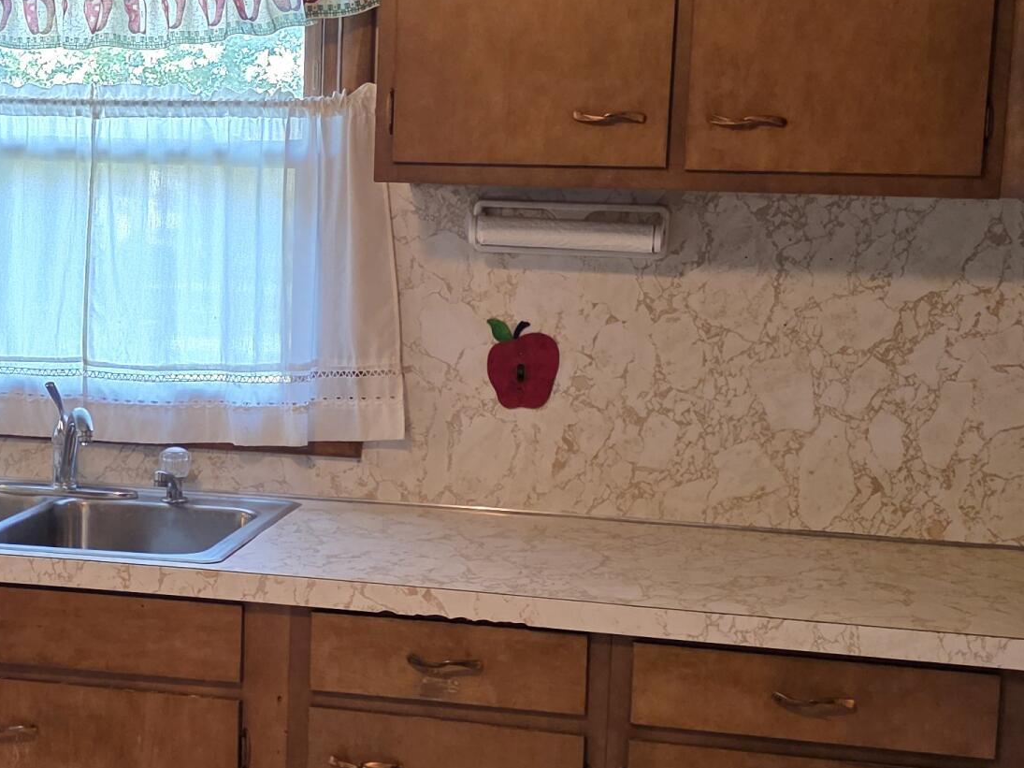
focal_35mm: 63
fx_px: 1863
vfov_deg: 23.3
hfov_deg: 30.4
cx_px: 304
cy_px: 413
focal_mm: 6.3
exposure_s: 1/120
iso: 400
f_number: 1.7
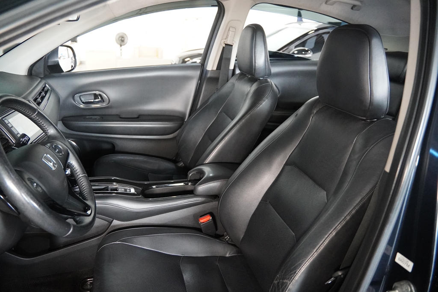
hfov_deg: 70.4
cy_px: 146
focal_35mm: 26
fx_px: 310
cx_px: 219
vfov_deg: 50.4
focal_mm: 17
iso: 5000
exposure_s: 1/160
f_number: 2.8
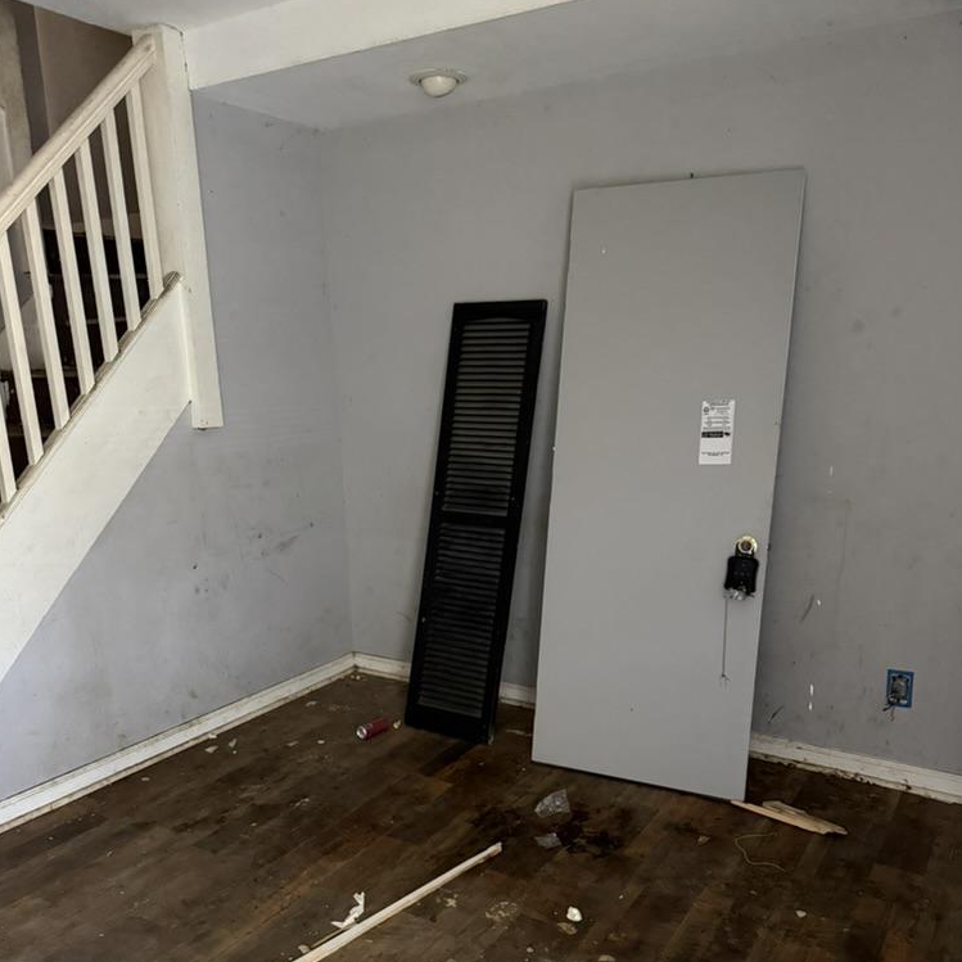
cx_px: 485
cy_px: 600
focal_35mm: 29
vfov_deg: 55.0
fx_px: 912
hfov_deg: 55.6
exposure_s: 1/30
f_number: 1.78
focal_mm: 6.76
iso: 1000
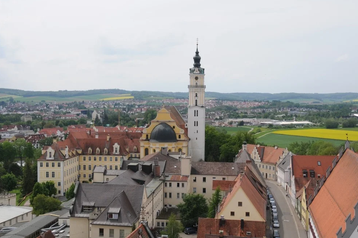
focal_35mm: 46
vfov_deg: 29.2
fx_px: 457
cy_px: 111
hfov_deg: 42.8
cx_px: 174
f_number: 6.3
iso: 200
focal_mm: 28
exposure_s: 1/1000
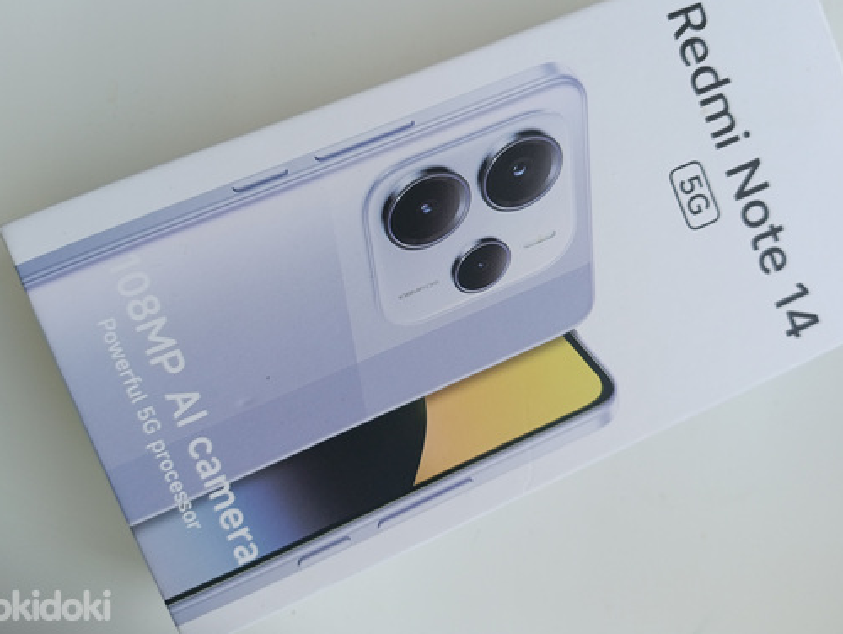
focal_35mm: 30
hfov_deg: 59.9
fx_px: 731
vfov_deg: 46.8
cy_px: 284
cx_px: 448
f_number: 1.7
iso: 125
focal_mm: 4.71
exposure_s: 1/100
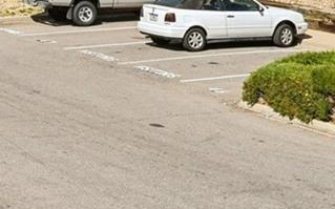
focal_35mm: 138
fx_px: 1259
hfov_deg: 13.5
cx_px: -286
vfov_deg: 8.9
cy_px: -228
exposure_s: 1/1250
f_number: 10
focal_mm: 27
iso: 400
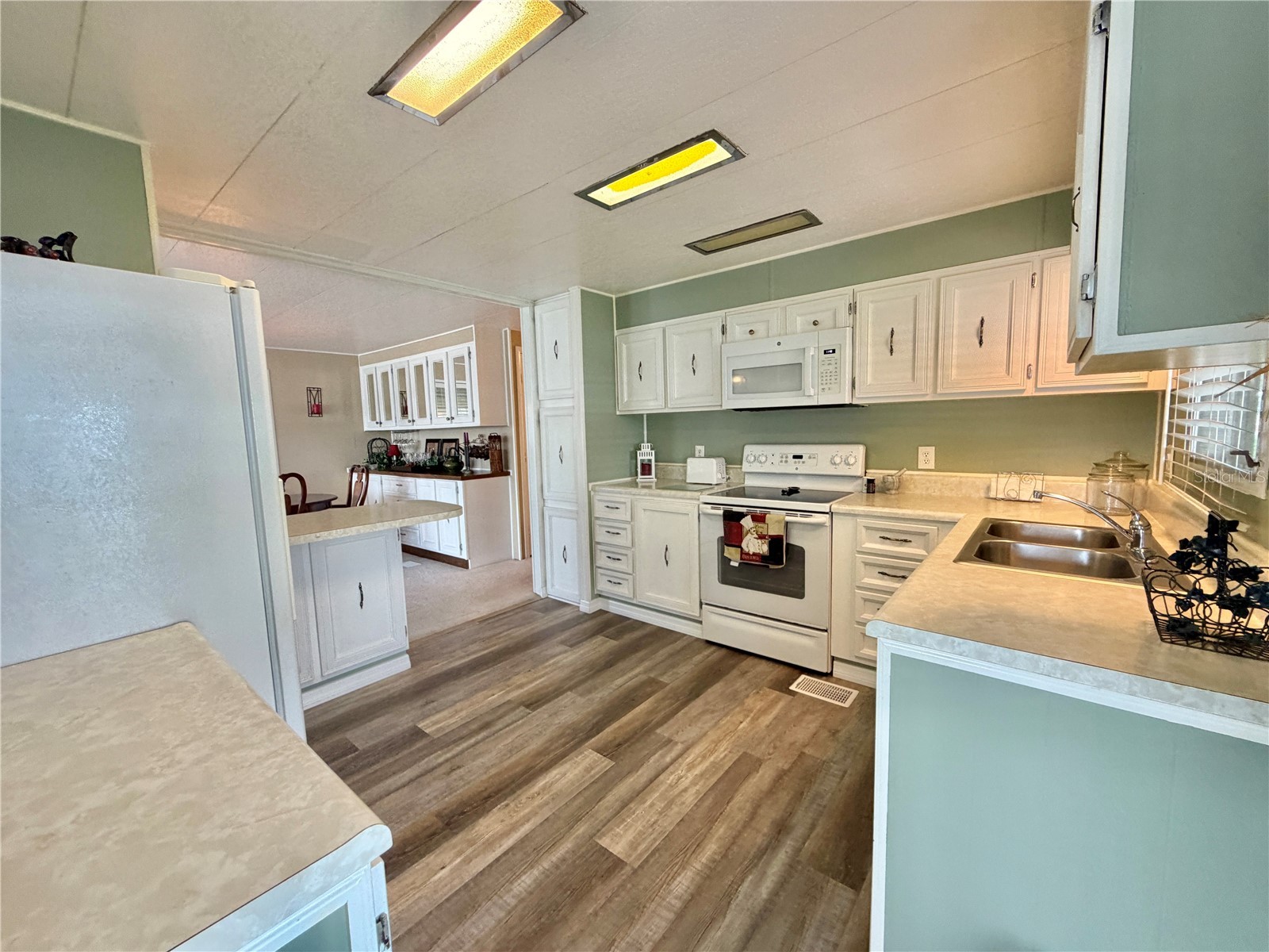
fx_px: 513
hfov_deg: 102.1
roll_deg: +2.3
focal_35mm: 14
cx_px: 634
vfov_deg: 85.7
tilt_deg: -5.9
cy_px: 476
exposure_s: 1/60
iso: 320
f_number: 2.2
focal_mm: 2.22
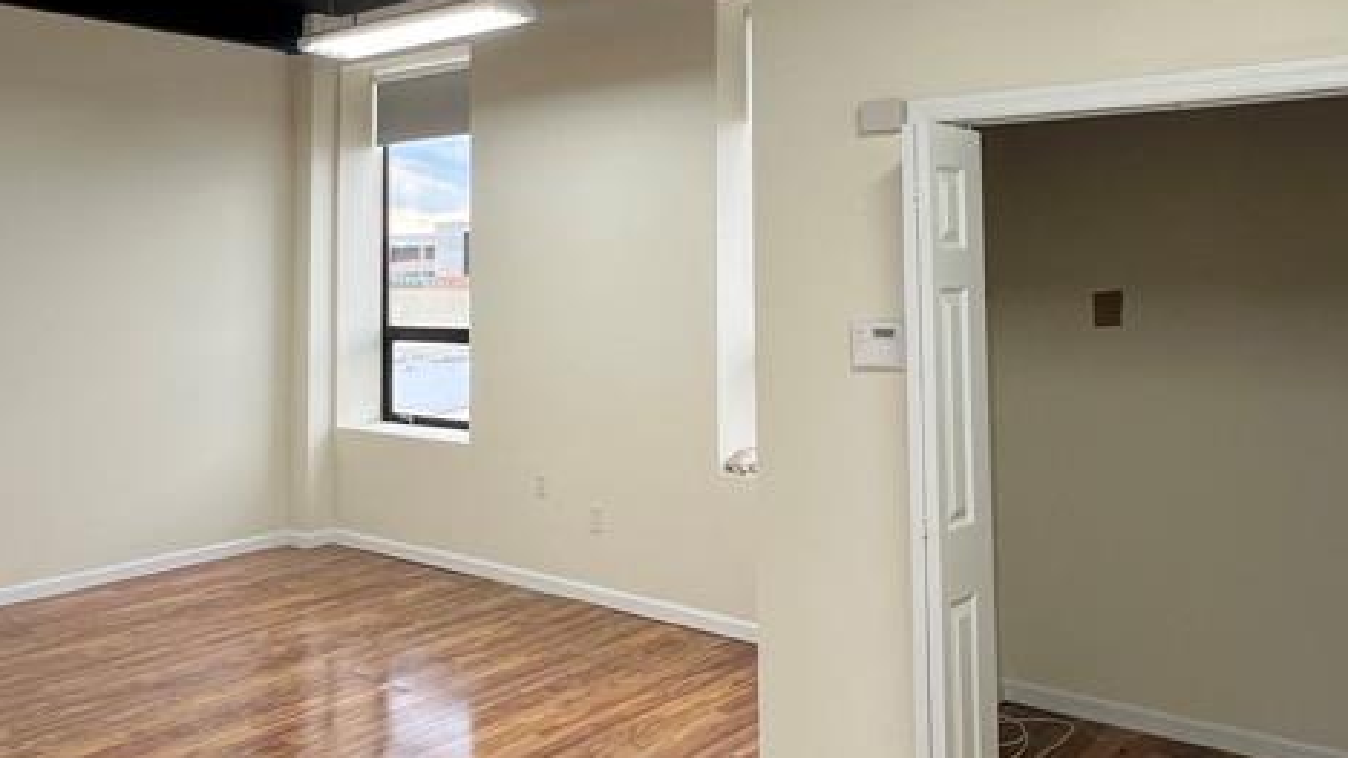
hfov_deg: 62.4
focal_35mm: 31
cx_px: 590
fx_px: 1108
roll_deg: +0.4
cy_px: 193
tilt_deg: +3.0
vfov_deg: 36.9
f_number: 1.8
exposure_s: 1/120
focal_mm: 1.57
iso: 80
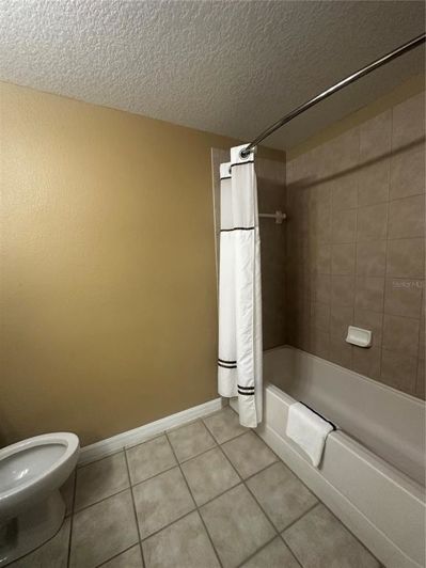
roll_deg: +2.3
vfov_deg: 102.1
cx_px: 213
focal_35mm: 14
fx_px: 230
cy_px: 284
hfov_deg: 85.7
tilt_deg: -6.6
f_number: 2.2
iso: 250
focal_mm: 2.22
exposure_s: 1/120
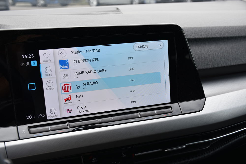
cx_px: 123
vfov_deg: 29.9
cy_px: 82
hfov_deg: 43.6
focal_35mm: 45
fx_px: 308
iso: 200
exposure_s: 1/160
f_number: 5.6
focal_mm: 30
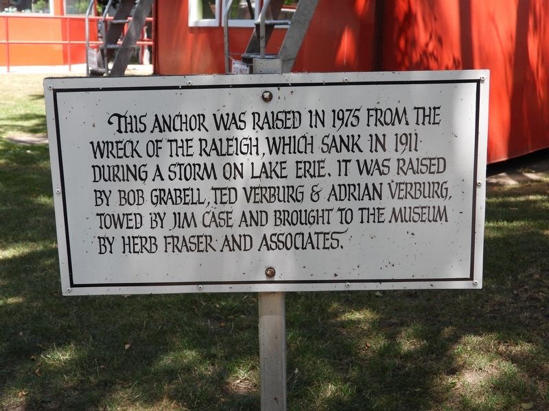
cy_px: 206
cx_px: 274
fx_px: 793
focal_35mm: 50
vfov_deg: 29.1
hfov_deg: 38.2
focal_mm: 9
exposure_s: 1/250
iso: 100
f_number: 3.2
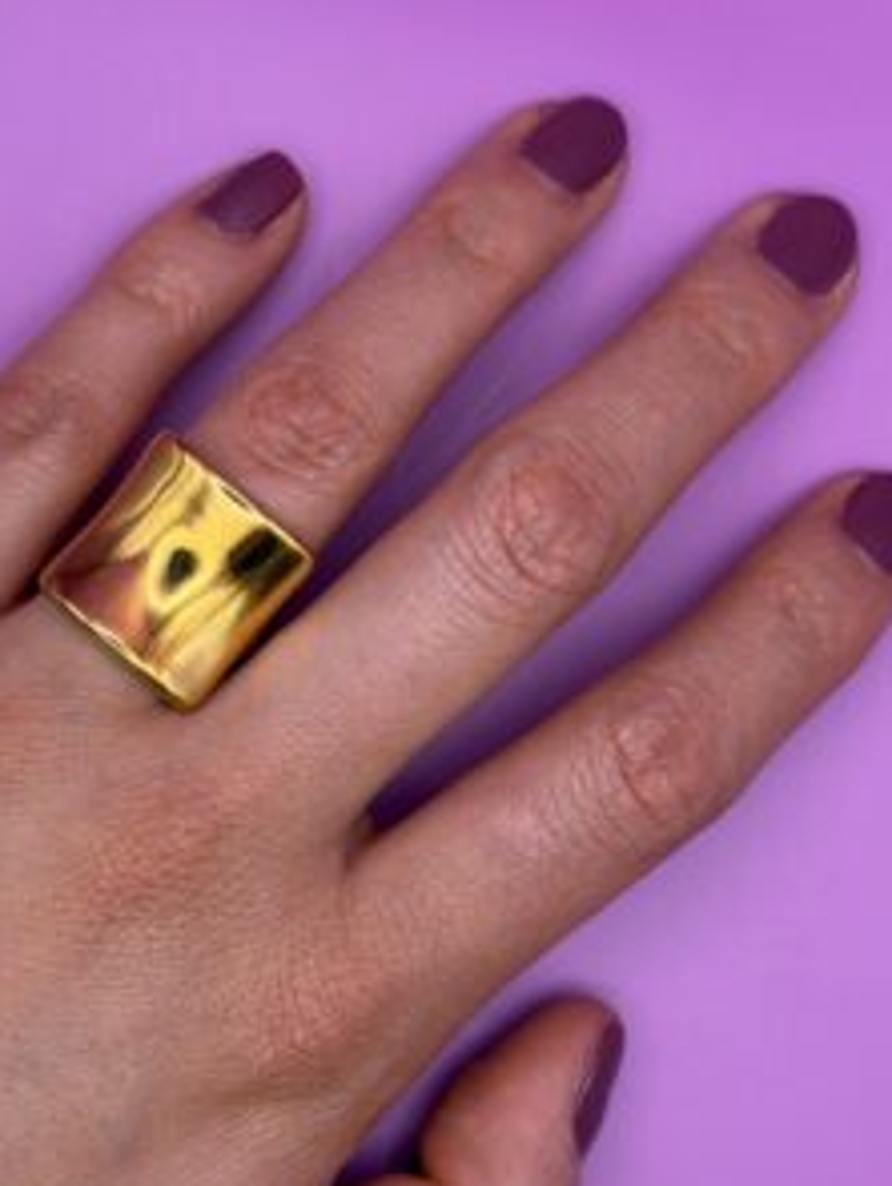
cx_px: 305
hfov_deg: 22.6
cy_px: 627
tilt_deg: -87.4
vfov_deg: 29.8
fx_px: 2228
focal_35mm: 65
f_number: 1.78
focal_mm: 6.76
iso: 64
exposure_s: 1/212
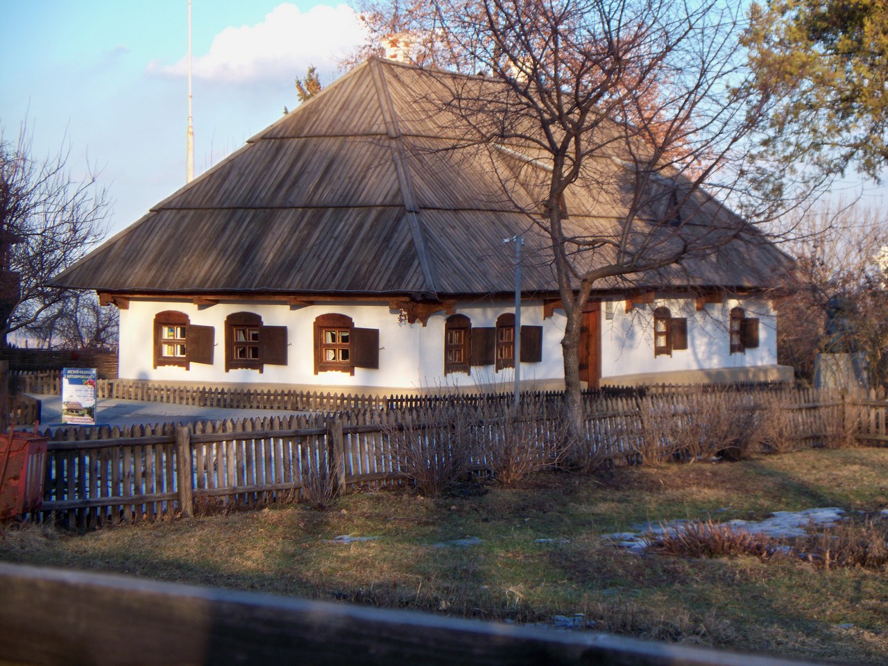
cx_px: 444
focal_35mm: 79
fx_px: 2027
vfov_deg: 18.7
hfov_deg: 24.7
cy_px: 333
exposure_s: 1/200
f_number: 3.4
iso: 80
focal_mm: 16.86
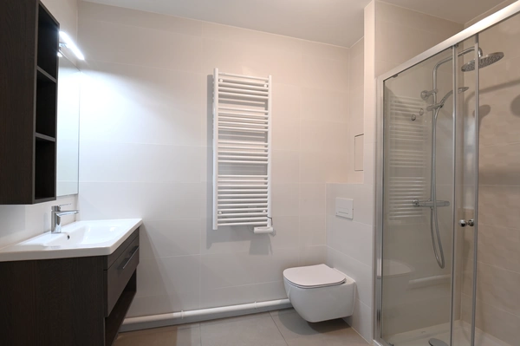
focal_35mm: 16
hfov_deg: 96.8
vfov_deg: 73.6
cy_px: 173
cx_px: 260
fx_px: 231
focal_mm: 16
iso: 200
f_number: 11
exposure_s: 1/2
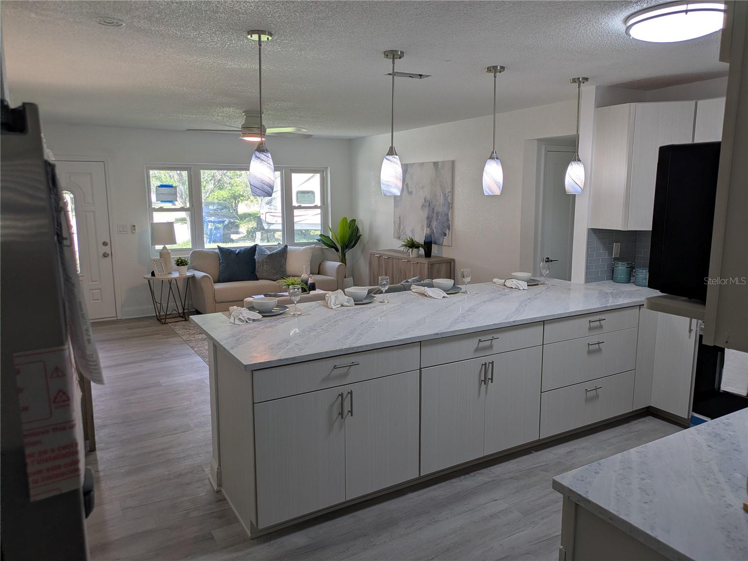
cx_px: 374
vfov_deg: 54.9
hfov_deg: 69.4
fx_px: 540
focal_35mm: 25
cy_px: 280
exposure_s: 1/159
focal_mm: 5.43
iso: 64
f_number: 1.89
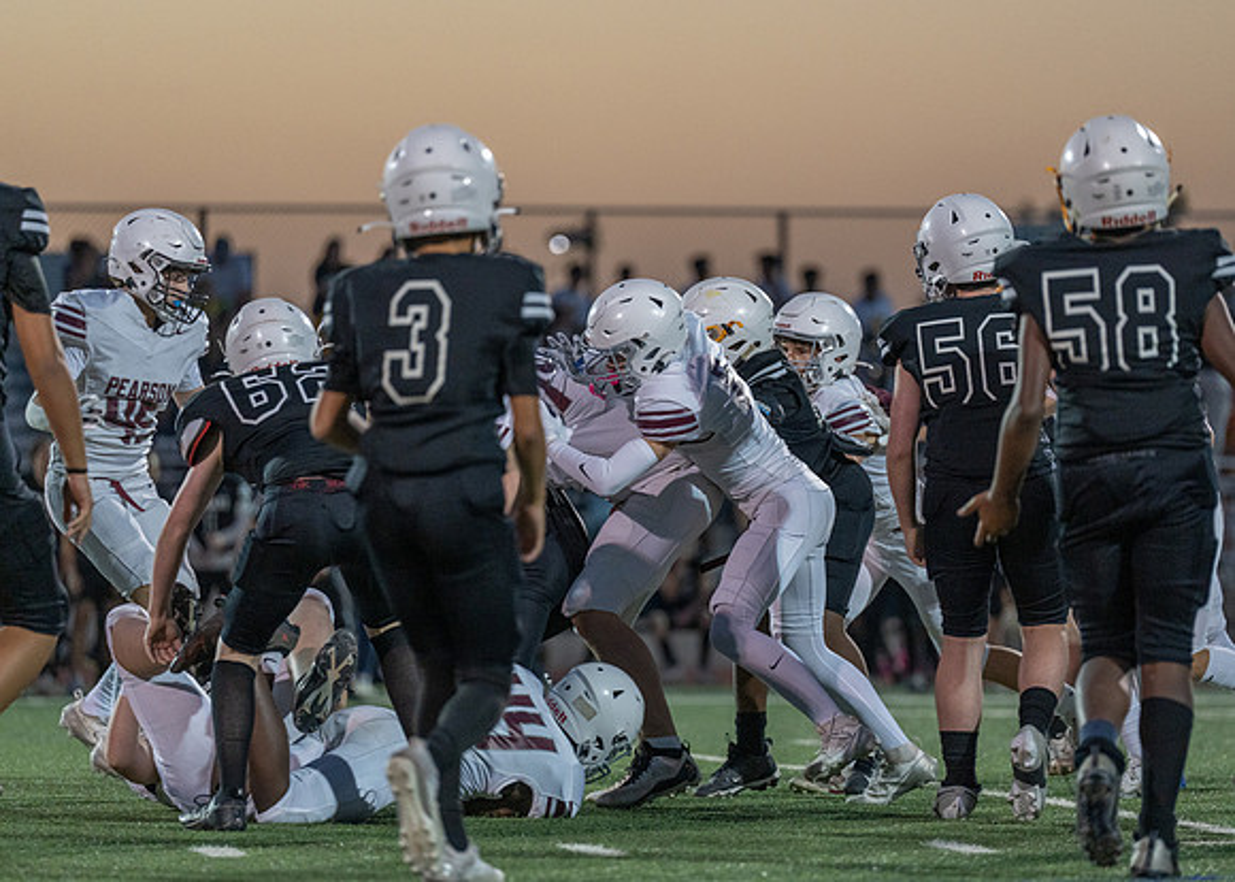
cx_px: 682
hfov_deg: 8.9
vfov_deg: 6.3
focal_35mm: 227
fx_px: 7949
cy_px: 446
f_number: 2.8
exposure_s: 1/1000
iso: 1250
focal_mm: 200
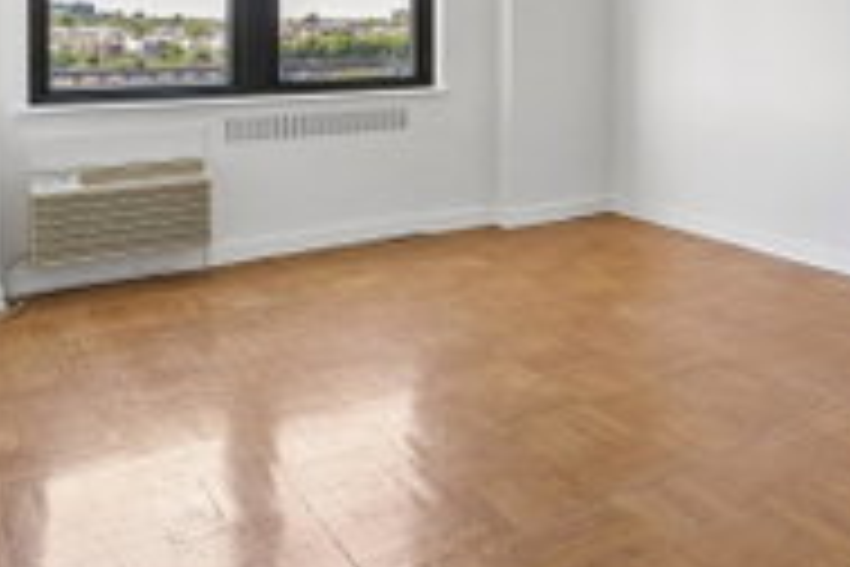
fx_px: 897
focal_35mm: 38
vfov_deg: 32.5
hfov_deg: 43.7
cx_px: 843
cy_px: 14
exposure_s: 1/10
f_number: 8
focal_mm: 10
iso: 250
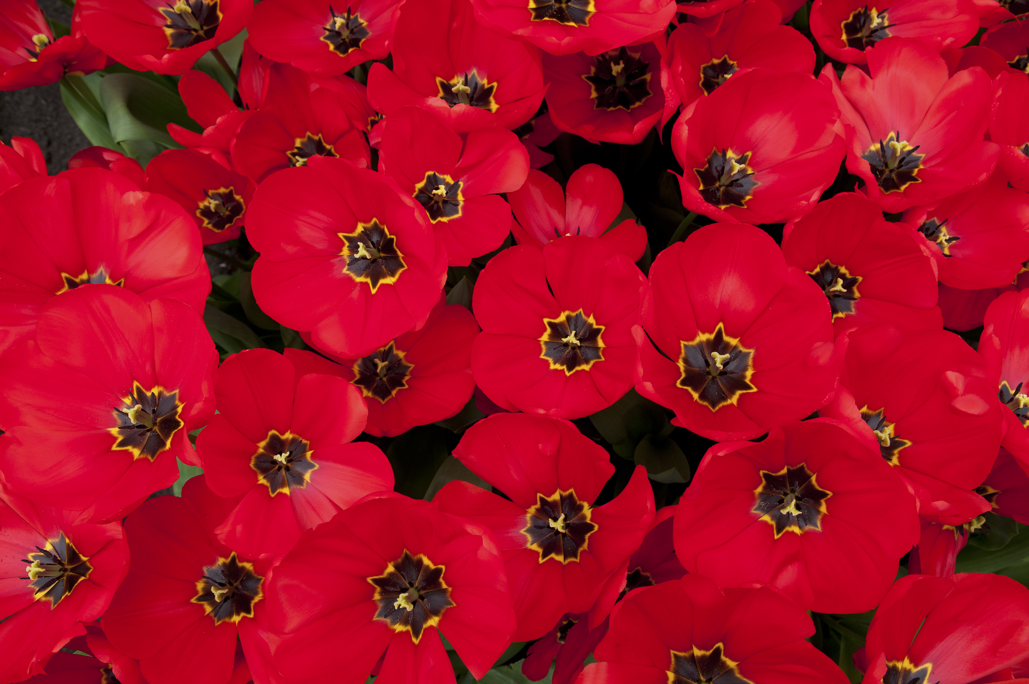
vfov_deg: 39.9
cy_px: 342
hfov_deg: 57.3
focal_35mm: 33
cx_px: 514
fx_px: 942
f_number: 5.6
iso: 200
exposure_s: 1/125
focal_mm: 22
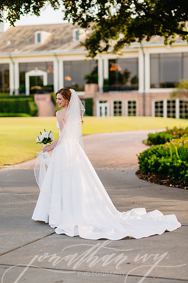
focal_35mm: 85
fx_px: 667
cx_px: 94
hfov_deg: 16.0
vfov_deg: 23.9
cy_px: 142
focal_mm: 85
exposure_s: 1/640
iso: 100
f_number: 2
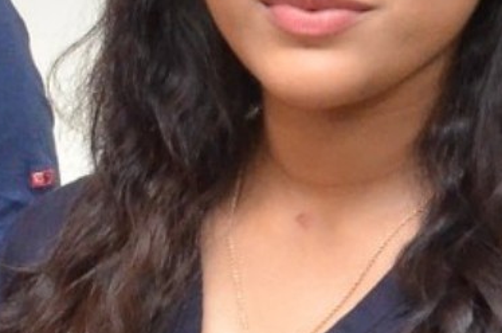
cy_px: 211
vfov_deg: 5.8
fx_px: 3285
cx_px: -723
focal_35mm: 236
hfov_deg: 8.0
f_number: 9
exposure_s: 1/125
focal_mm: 26
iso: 3200
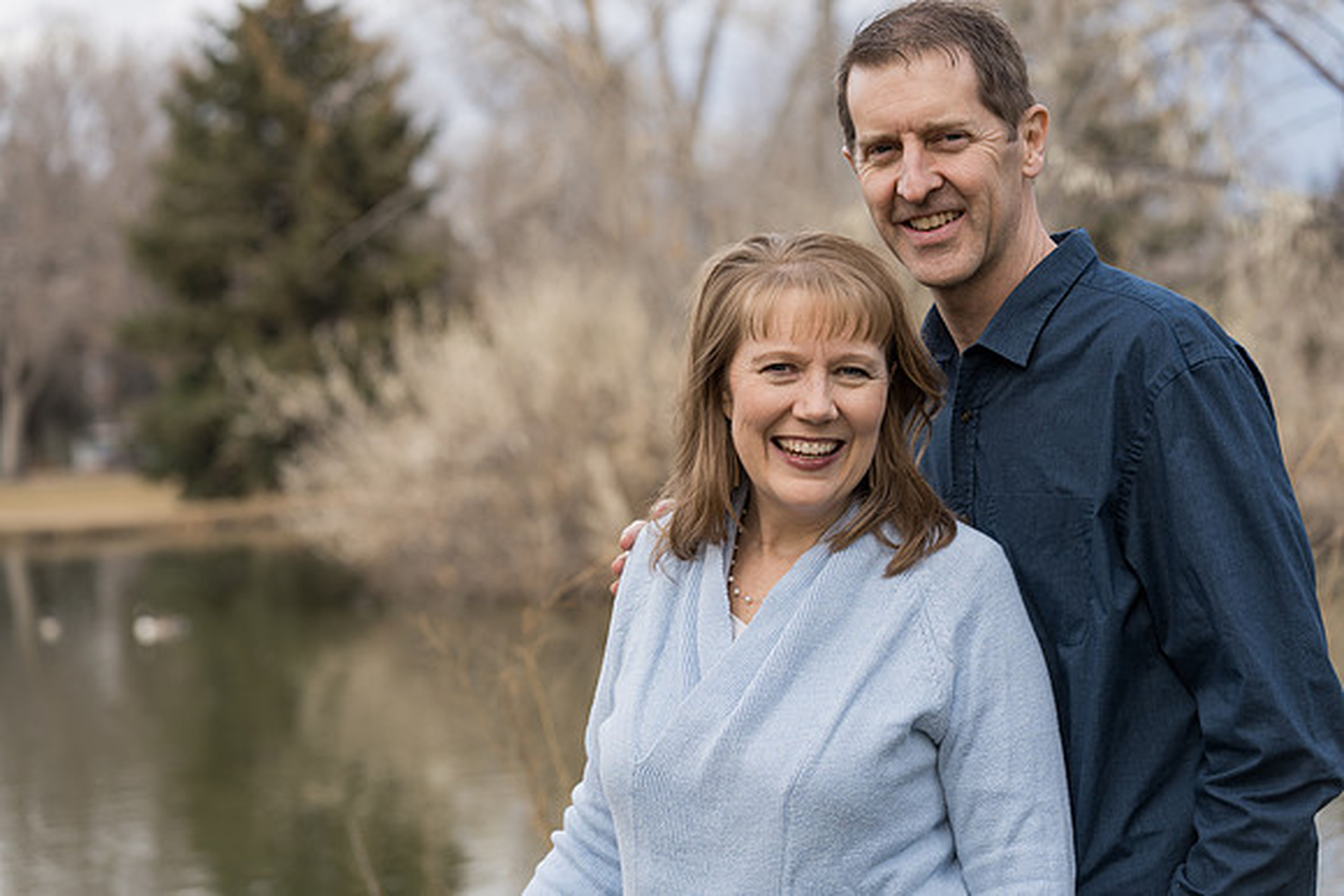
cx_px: 672
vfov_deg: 16.1
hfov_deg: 23.9
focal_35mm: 85
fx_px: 3174
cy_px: 448
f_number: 4
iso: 200
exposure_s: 1/250
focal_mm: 85
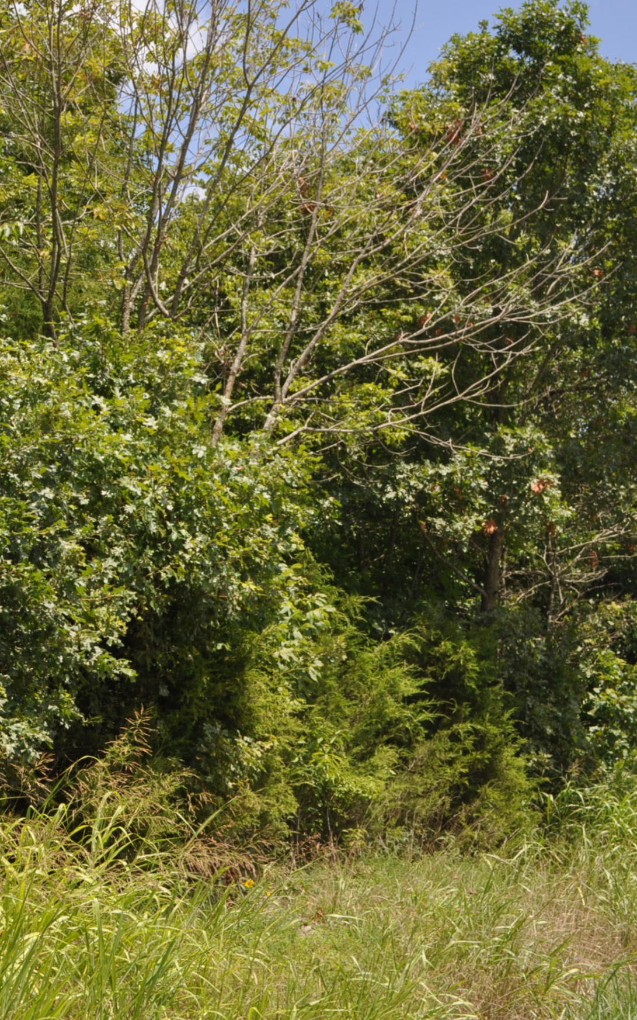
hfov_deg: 19.2
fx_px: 1749
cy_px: 524
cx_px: -180
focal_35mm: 63
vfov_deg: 32.5
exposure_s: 1/320
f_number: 9
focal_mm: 24
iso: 200
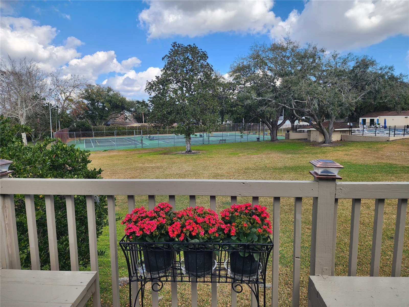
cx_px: 204
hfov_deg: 73.9
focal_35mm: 23
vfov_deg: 58.9
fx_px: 272
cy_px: 154
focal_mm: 6.4
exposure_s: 1/668
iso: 12
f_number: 1.8
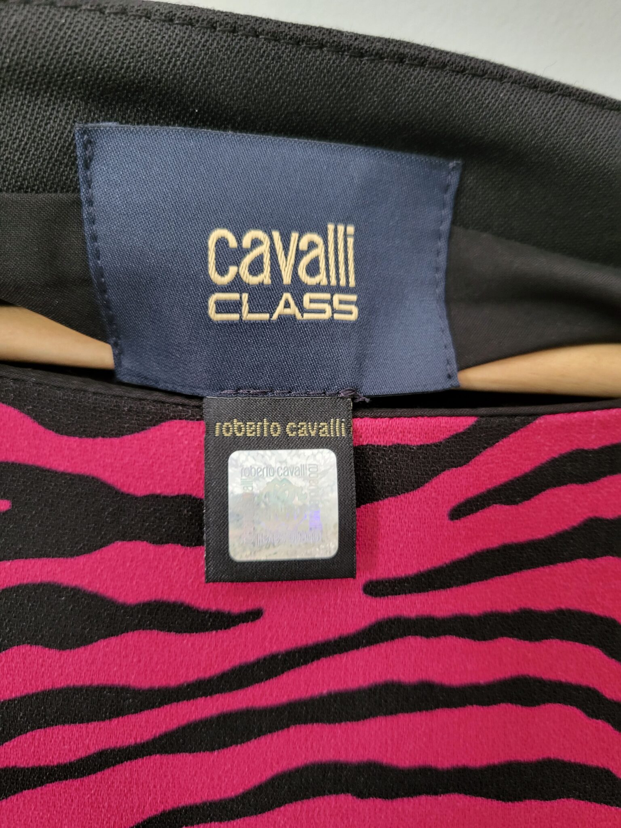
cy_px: 414
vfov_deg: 67.3
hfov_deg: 53.1
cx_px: 310
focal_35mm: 26
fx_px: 622
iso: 500
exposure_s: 1/40
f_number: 1.8
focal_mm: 5.4
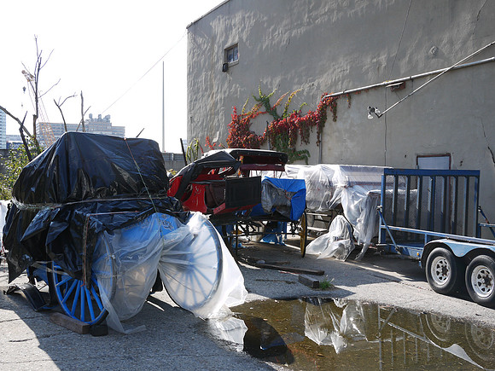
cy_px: 186
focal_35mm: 40
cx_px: 248
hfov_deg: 46.8
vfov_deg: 36.0
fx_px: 572
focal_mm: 20
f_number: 8
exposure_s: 1/125
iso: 100
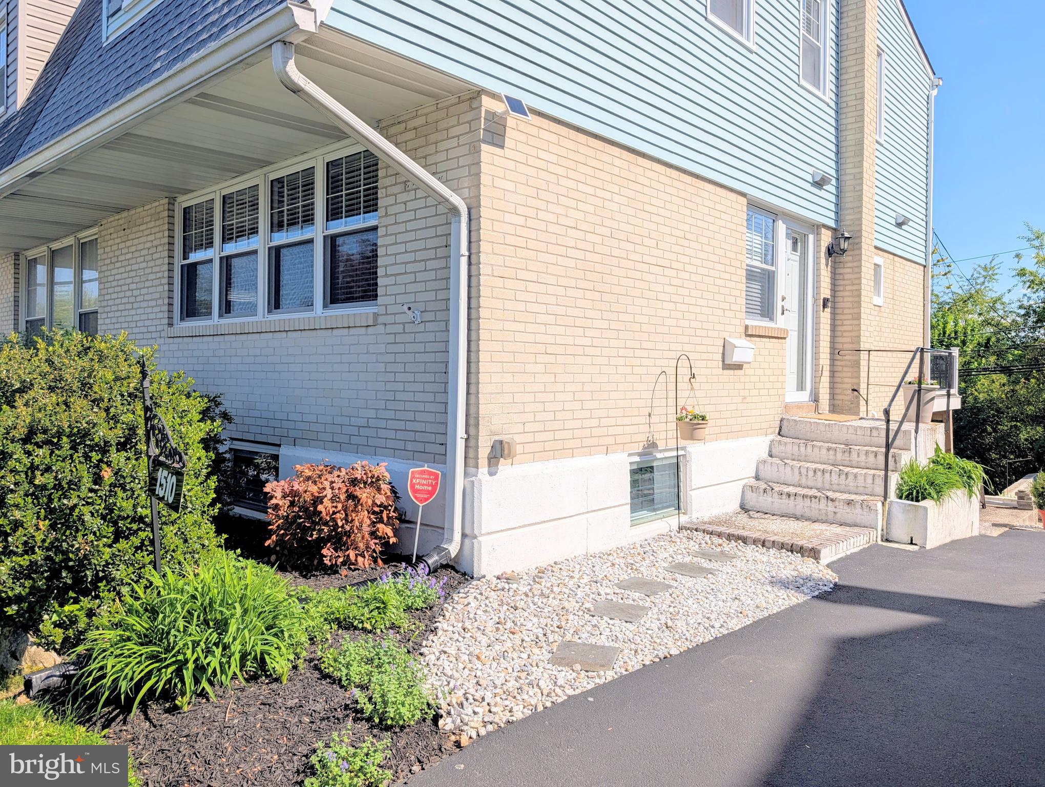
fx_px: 726
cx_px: 522
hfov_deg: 71.5
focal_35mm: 24
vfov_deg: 56.9
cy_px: 394
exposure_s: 1/1880
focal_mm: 6.9
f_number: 1.68
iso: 19
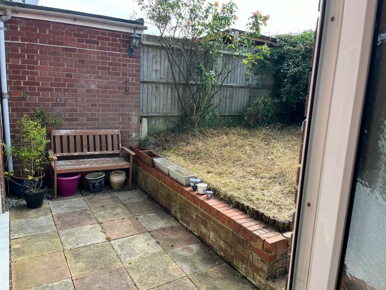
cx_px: 193
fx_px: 290
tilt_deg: -11.4
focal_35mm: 26
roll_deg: -2.8
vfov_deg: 53.1
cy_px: 145
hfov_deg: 67.3
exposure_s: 1/550
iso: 50
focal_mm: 5.1
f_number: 1.6
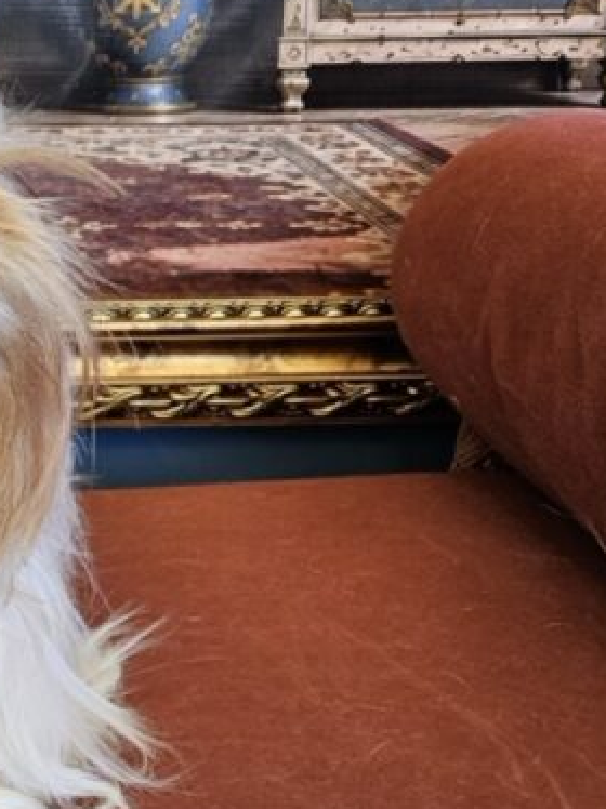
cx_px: -97
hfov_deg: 21.8
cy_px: 417
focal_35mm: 63
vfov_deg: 30.7
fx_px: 1472
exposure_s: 1/180
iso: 160
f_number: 1.8
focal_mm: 5.4
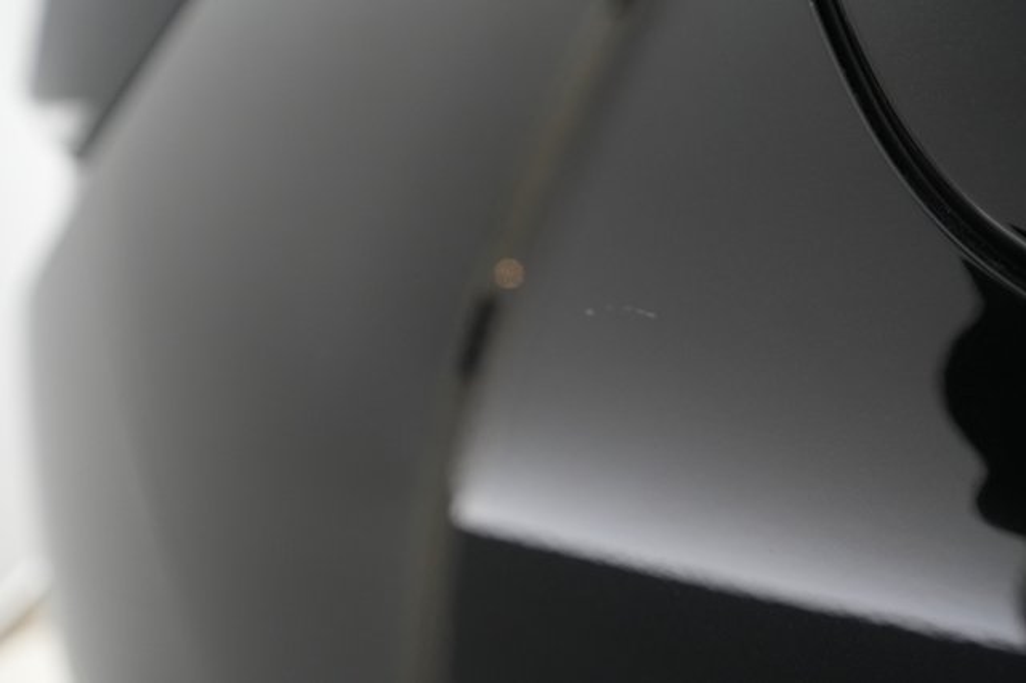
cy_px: 342
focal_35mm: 28
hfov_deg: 65.5
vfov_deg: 46.4
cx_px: 513
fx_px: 798
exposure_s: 1/100
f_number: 4.5
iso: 4000
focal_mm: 28
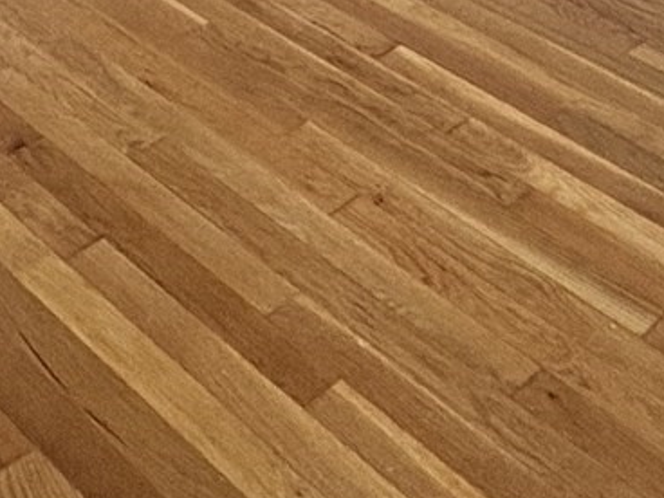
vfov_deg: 13.9
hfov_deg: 24.6
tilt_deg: -6.0
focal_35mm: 78
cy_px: -668
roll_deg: -0.5
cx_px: 126
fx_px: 1496
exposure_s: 1/73
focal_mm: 2.22
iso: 200
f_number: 2.2
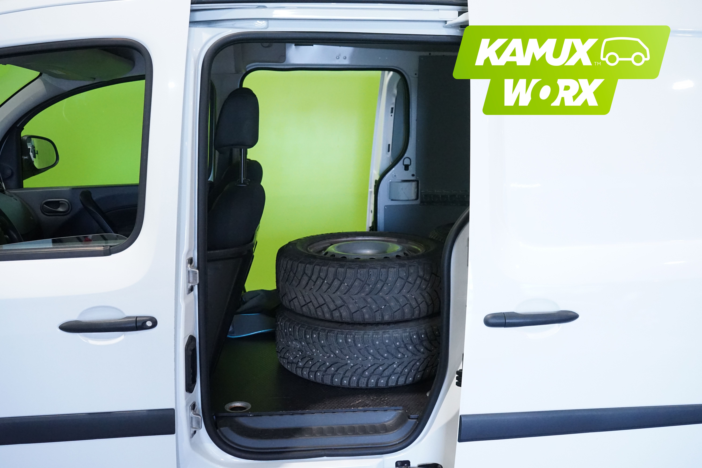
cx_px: 351
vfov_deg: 38.9
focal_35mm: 34
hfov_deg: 55.8
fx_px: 663
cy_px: 234
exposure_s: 1/160
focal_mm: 34
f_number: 7.1
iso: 6400
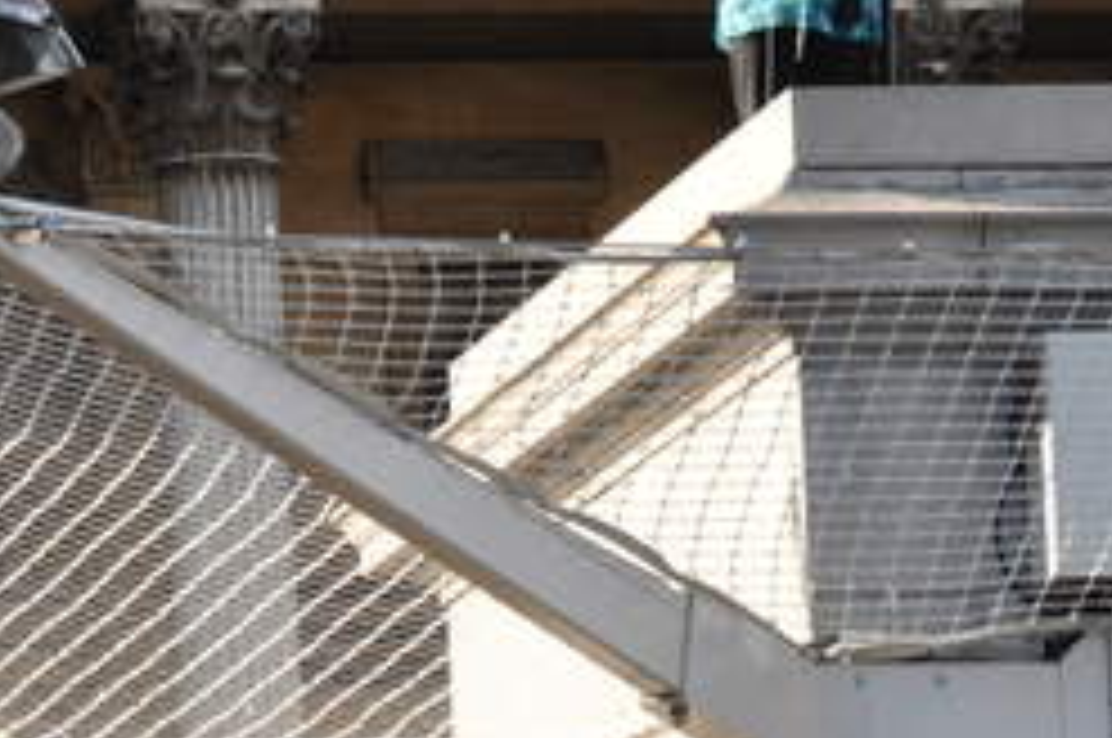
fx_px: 12564
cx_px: 639
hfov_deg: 5.1
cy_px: 16
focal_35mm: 407
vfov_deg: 3.4
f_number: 8
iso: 200
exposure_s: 1/250
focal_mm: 105
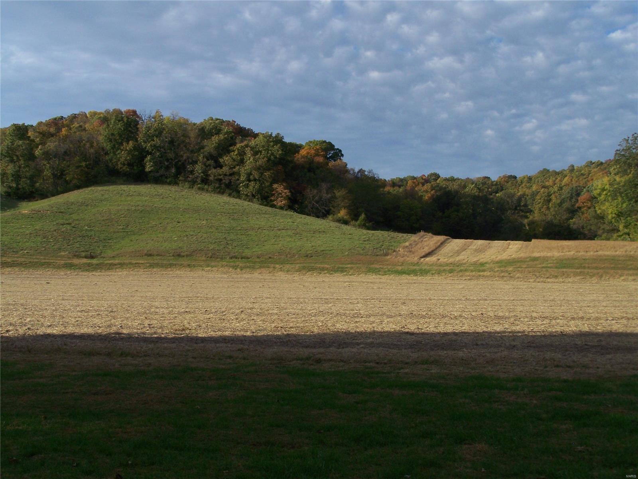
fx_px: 940
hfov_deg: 37.5
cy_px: 240
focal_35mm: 51
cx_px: 319
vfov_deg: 28.6
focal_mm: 8.5
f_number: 4
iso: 64
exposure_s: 1/400
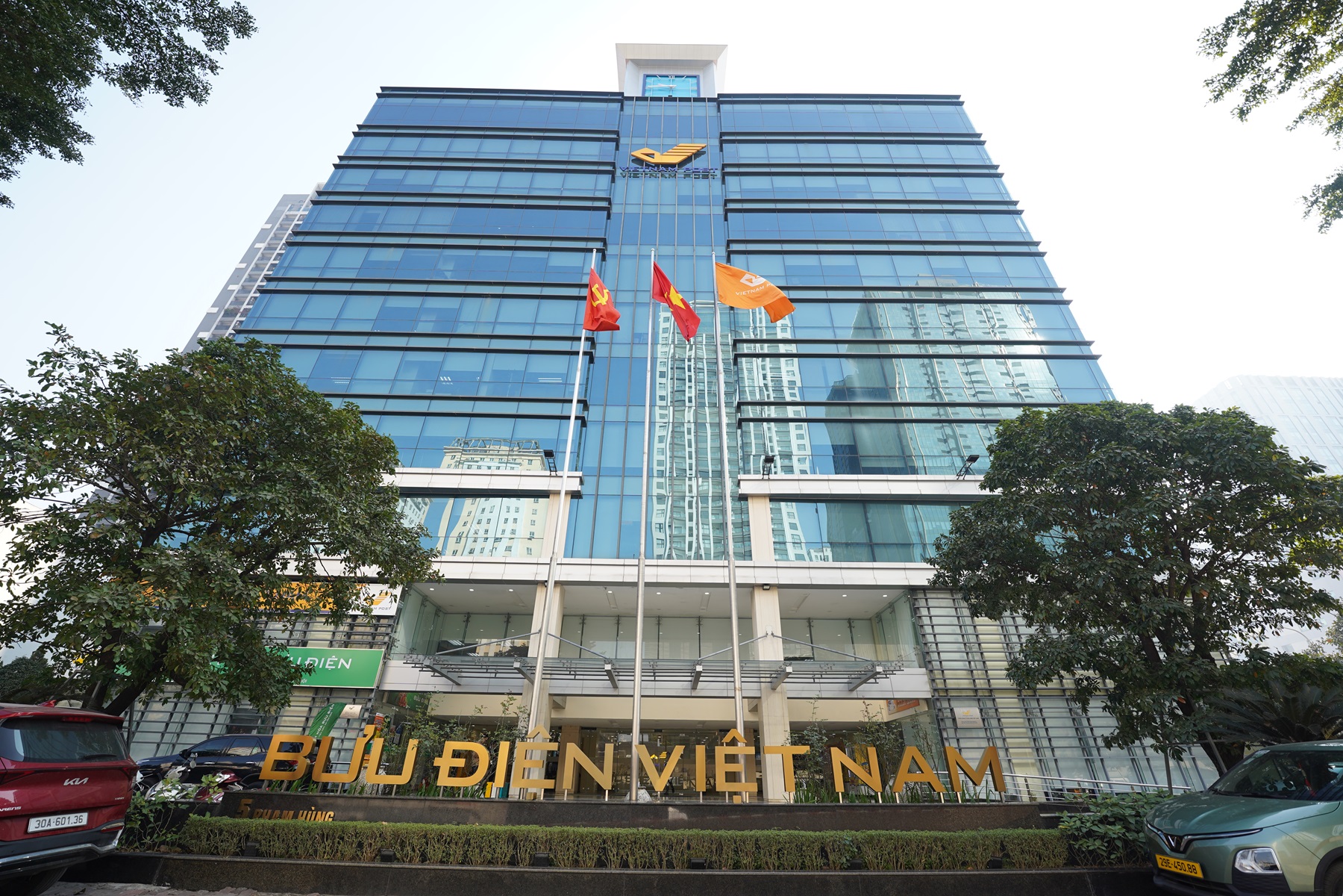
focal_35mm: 14
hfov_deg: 104.3
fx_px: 522
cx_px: 672
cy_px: 448
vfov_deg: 81.2
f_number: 2.8
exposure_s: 1/320
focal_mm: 14
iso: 100
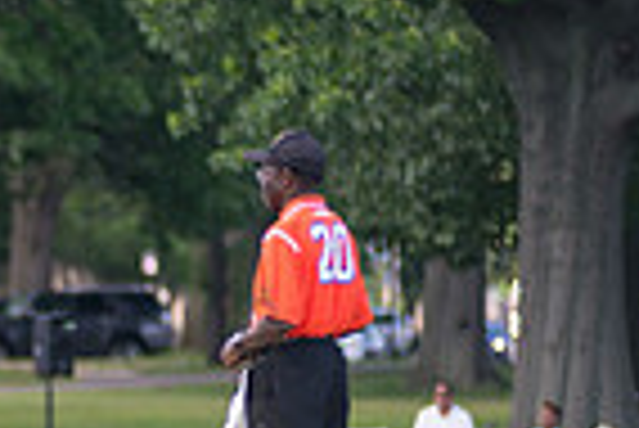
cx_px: -612
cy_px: 363
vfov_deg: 2.2
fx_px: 11212
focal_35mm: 631
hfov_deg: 3.2
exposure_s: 1/640
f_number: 2.8
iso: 200
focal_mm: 155
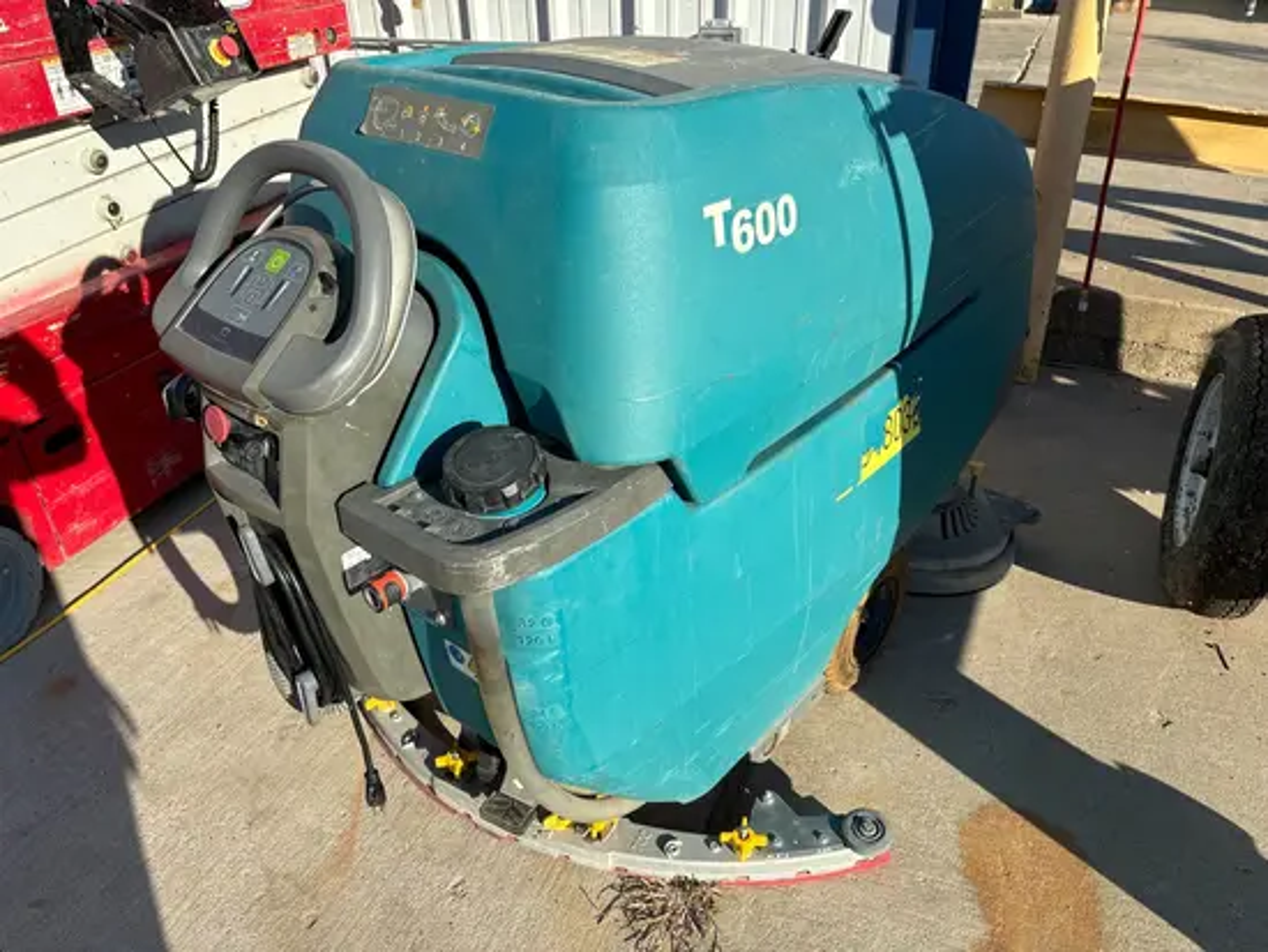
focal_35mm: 26
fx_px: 953
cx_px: 634
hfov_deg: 67.3
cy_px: 476
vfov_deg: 53.1
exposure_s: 1/2288
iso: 50
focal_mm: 5.96
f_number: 1.6
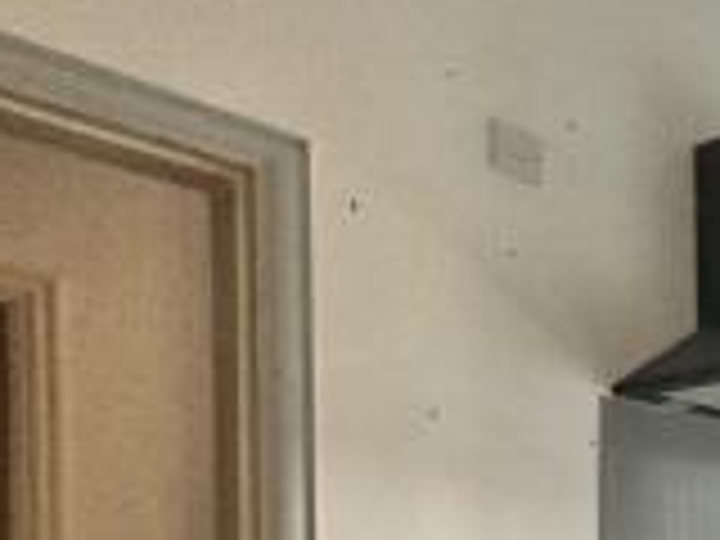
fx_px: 1061
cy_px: 668
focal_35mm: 51
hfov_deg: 25.3
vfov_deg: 25.3
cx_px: 1145
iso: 250
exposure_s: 1/99
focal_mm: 2.22
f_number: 2.2
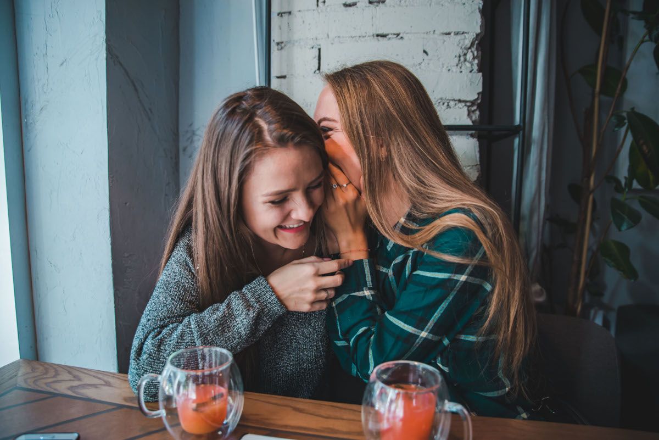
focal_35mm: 24
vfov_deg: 53.2
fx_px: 439
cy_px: 220
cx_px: 330
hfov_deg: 73.7
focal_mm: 24
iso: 800
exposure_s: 1/200
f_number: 2.8
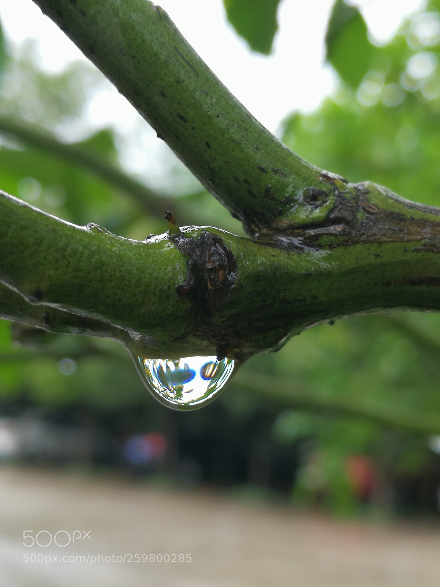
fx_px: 915
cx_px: 220
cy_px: 294
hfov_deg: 27.0
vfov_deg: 35.5
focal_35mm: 54
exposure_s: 1/120
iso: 64
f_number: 2.2
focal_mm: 3.95
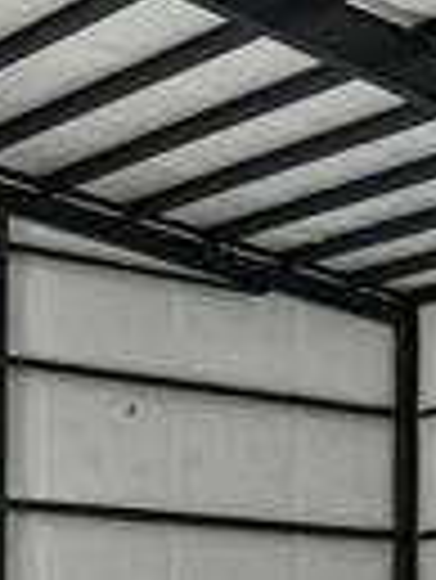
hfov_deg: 13.0
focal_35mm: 114
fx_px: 1911
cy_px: 695
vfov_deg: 16.5
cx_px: 238
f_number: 8
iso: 5000
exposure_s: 1/30
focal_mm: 15
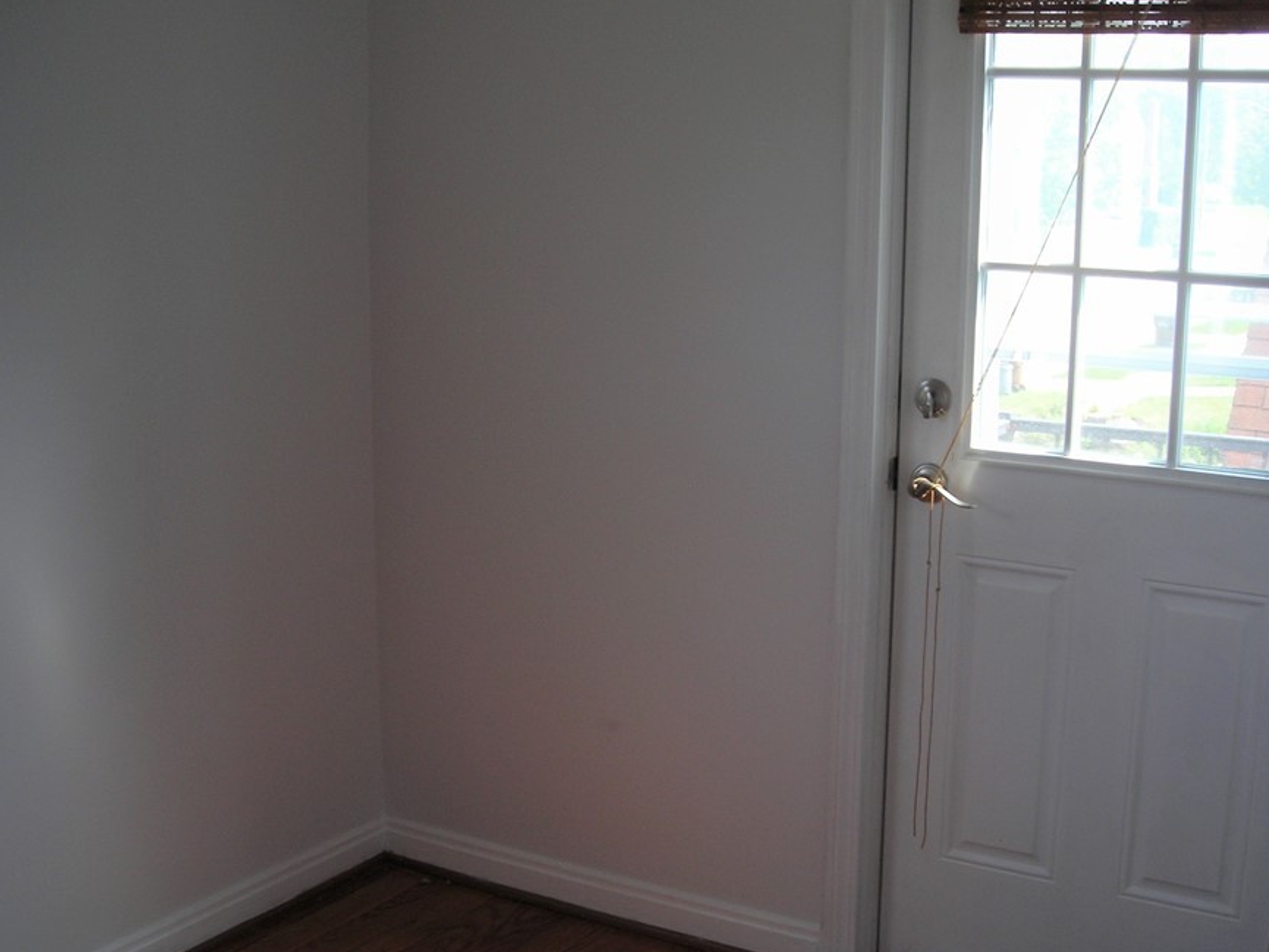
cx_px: 723
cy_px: 500
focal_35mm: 45
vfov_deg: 32.2
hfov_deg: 42.0
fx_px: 1650
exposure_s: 1/66.1
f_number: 3.2
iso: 50
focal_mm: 6.3
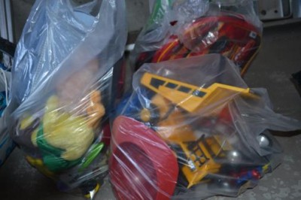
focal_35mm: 33
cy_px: 100
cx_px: 150
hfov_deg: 57.3
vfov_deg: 39.9
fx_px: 276
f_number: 3.8
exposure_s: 1/60
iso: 900
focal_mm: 22
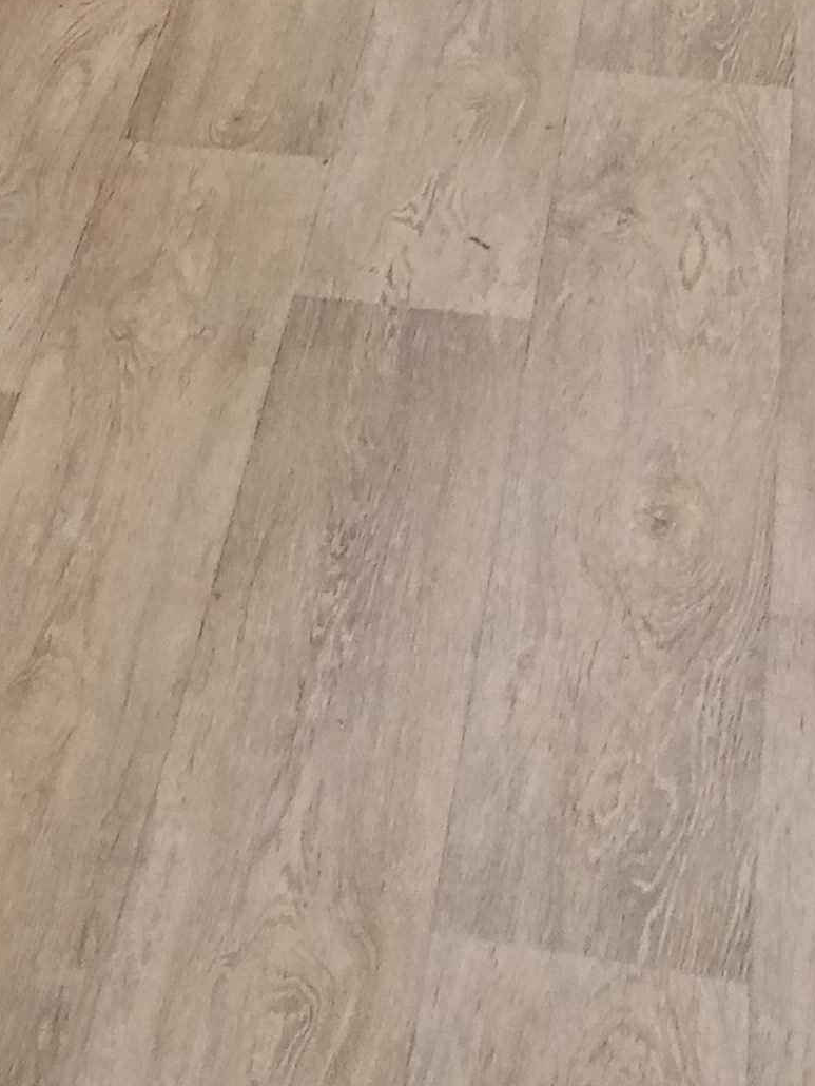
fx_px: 3295
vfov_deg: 15.6
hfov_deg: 13.0
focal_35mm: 105
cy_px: -972
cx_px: -539
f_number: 1.8
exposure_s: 1/33.3
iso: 141
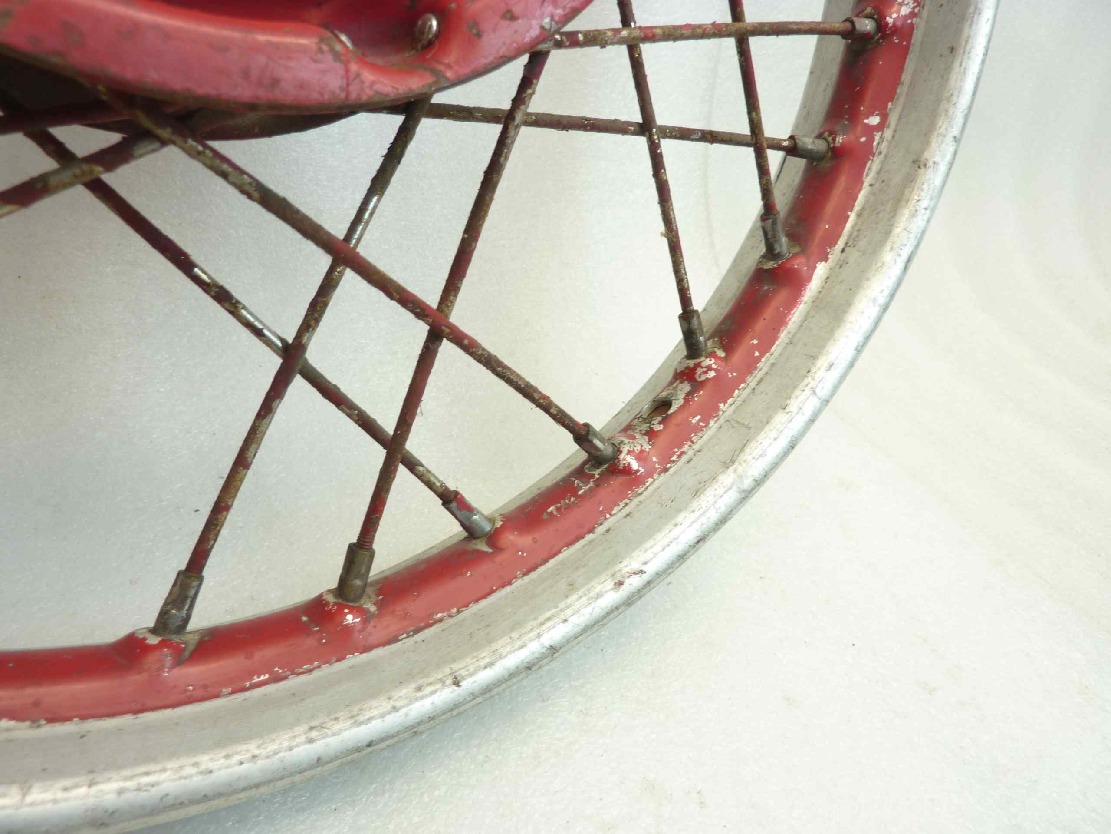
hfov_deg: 69.4
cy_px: 417
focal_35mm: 25
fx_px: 802
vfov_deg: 54.9
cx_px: 556
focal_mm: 4.1
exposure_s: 1/15
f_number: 3.3
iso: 80
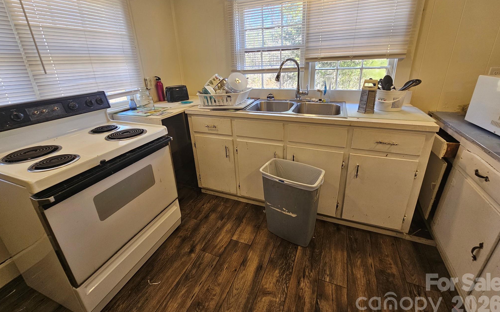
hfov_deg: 105.3
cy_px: 132
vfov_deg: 78.1
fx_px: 191
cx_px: 251
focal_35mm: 14
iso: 64
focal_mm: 2.2
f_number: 2.2
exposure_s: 1/60
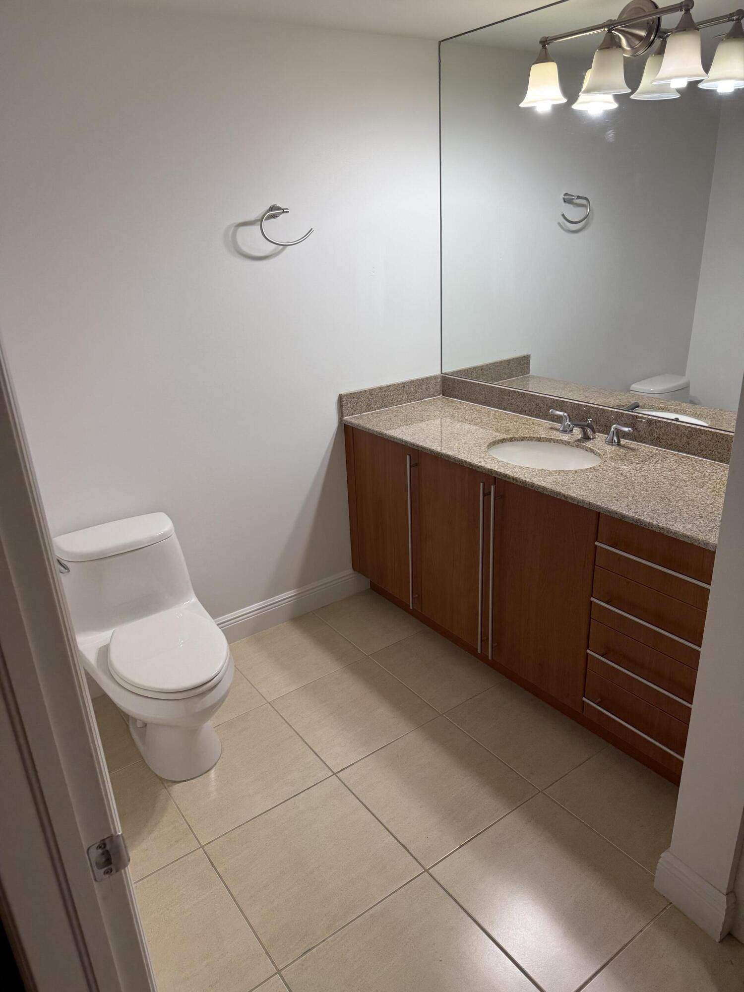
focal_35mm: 24
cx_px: 372
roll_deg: +3.4
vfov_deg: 71.6
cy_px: 496
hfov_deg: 56.8
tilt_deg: -22.1
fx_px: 688
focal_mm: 6.76
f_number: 1.78
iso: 125
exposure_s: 1/120
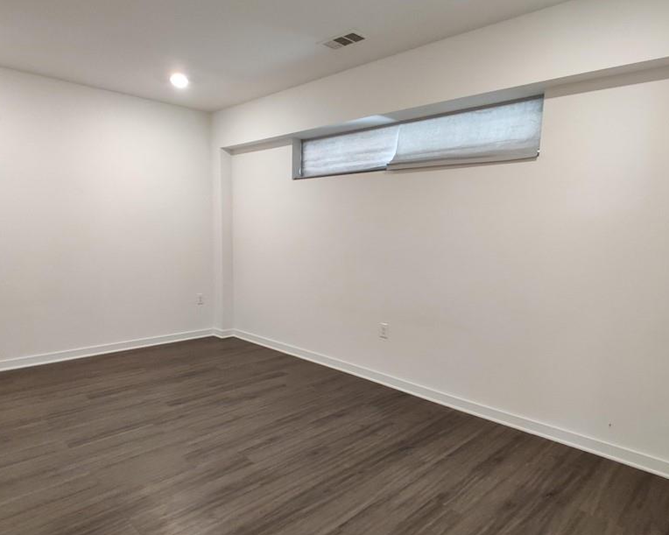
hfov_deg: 89.4
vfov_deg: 76.8
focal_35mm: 17
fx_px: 337
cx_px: 300
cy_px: 293
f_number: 2.2
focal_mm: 2.25
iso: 800
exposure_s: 1/30
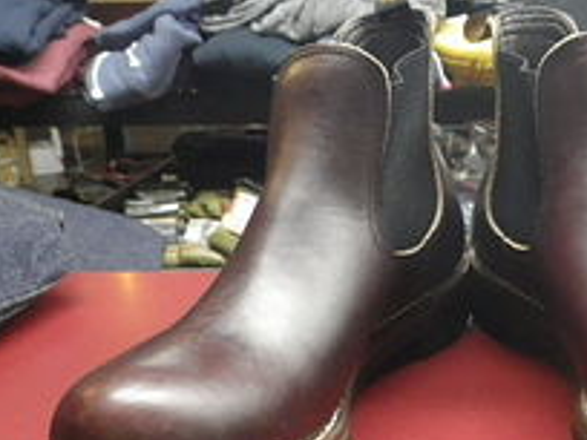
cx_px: 426
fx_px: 814
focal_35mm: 48
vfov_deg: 30.0
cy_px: 306
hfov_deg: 38.8
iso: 800
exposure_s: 1/25
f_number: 3.5
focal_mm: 5
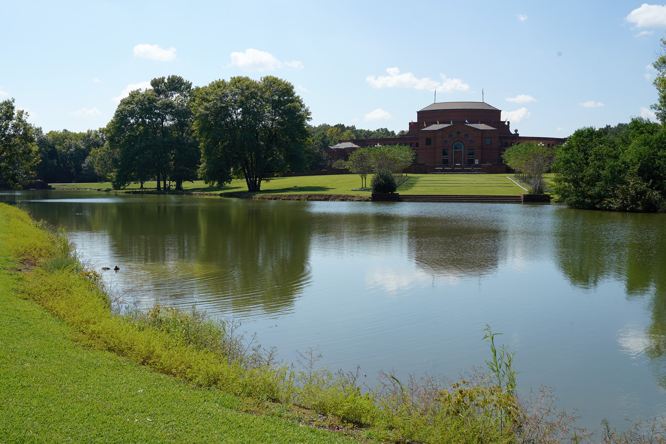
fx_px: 685
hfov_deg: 51.9
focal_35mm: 37
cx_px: 333
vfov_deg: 36.0
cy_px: 222
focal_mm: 37
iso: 200
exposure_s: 1/100
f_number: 11
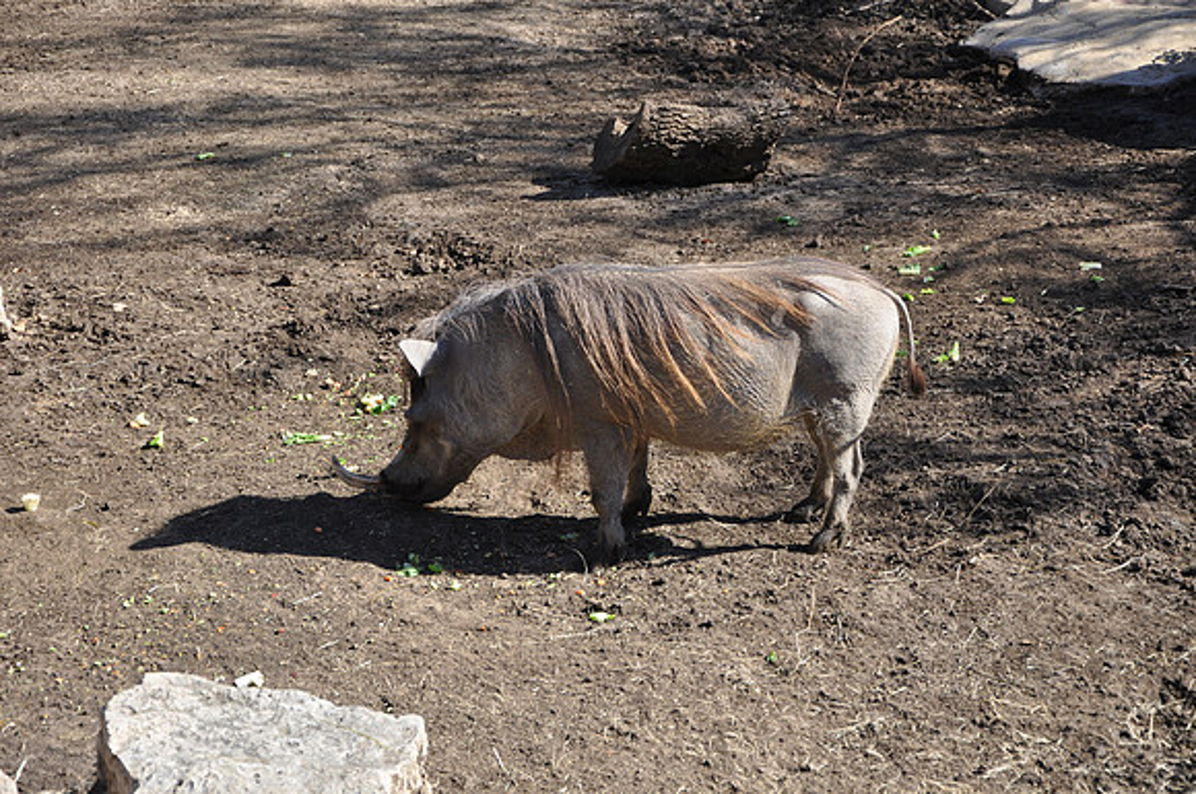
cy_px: 397
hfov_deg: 26.0
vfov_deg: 17.4
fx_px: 2588
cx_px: 598
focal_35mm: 78
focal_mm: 52
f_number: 5.6
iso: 220
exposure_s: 1/125
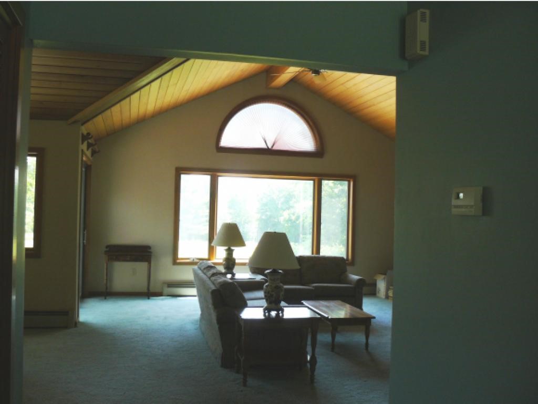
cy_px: 202
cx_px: 269
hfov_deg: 51.3
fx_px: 560
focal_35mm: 36
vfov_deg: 39.7
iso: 100
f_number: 2.8
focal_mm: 6
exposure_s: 1/80
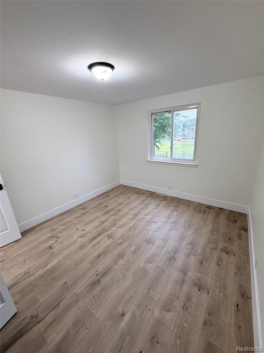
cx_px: 132
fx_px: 142
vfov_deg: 102.1
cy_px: 176
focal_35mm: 14
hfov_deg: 85.7
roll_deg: +2.8
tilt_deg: -17.4
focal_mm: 2.22
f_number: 2.2
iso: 320
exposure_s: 1/120
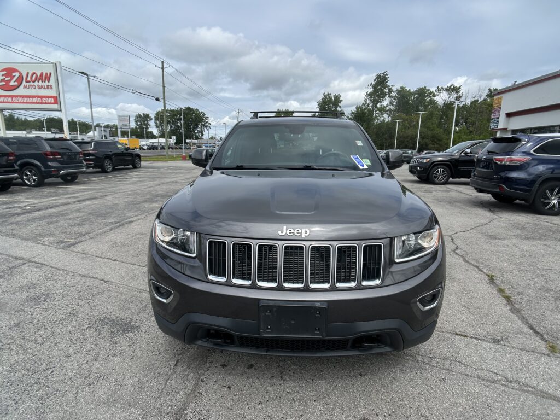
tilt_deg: -11.6
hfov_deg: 67.3
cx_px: 280
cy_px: 210
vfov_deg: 53.1
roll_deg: -0.8
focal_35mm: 26
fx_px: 421
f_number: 1.5
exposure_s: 1/3968
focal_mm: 5.7
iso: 50
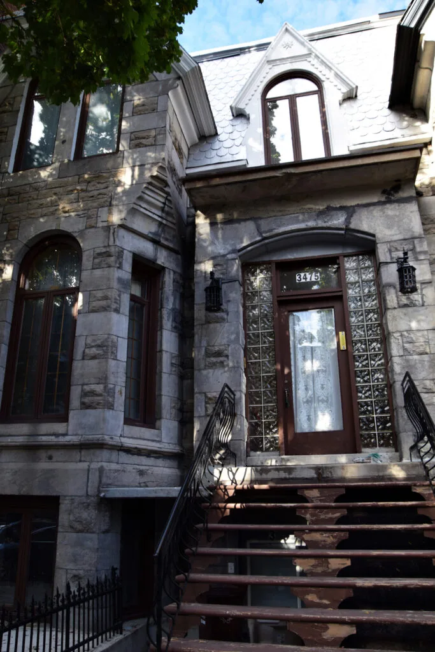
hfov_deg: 47.9
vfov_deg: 67.4
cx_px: 218
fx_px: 489
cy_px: 326
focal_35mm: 27
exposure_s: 1/200
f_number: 7.1
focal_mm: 18
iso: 400
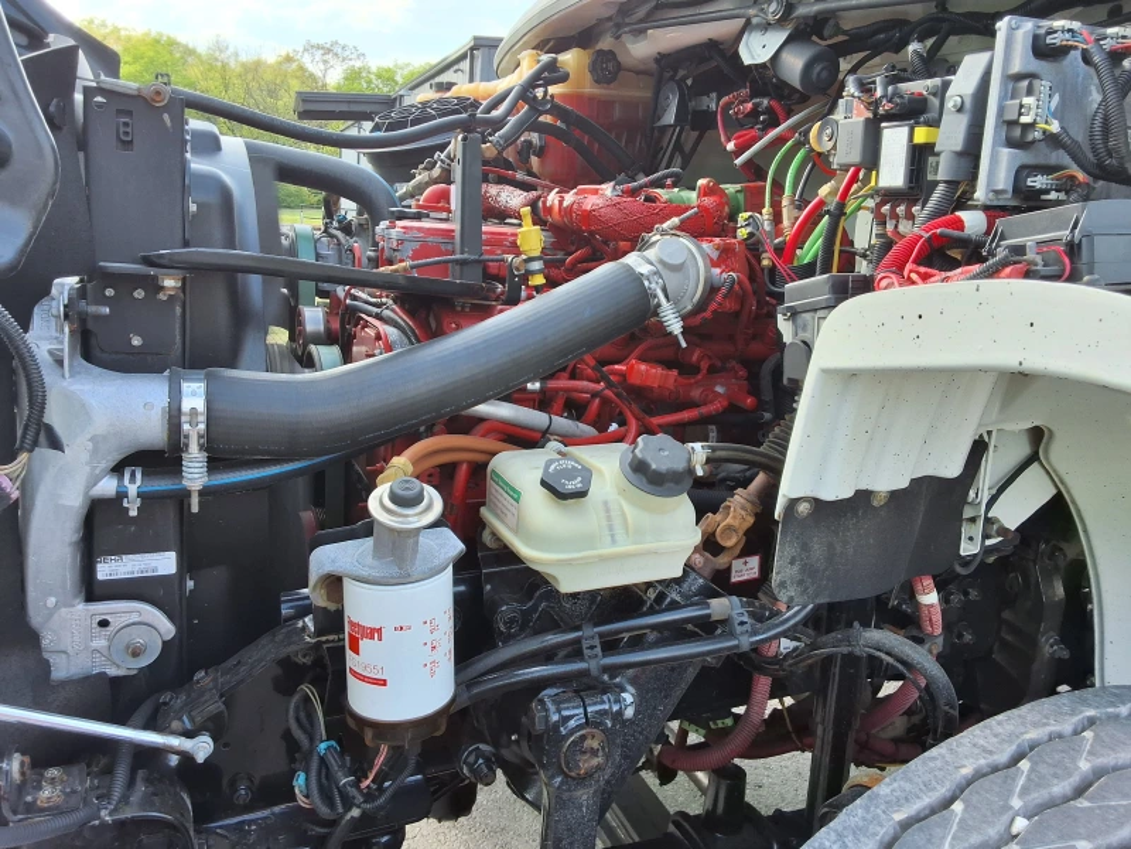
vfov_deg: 49.7
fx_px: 915
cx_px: 566
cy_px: 424
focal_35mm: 28
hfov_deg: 63.4
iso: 32
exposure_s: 1/228
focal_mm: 2.91
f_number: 1.9
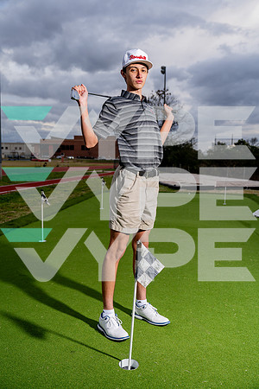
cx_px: 130
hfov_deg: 38.9
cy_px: 194
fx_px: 367
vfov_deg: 55.8
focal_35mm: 34
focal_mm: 34
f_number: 4
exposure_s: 1/250
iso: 100
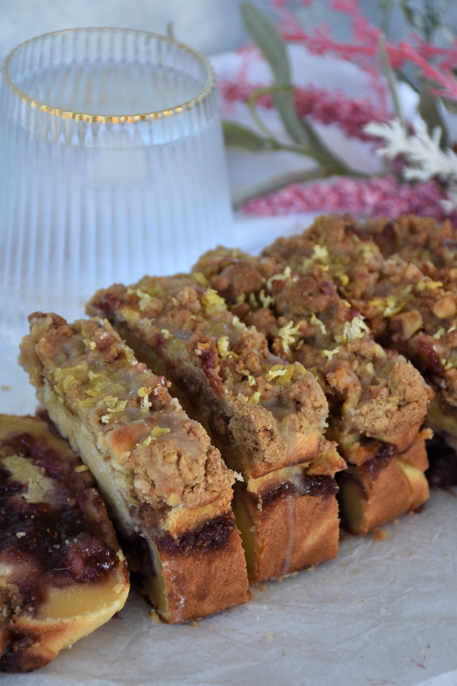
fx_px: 2342
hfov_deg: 11.1
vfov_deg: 16.7
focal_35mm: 123
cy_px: 348
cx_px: 231
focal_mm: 80
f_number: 6.3
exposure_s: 1/60
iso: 200
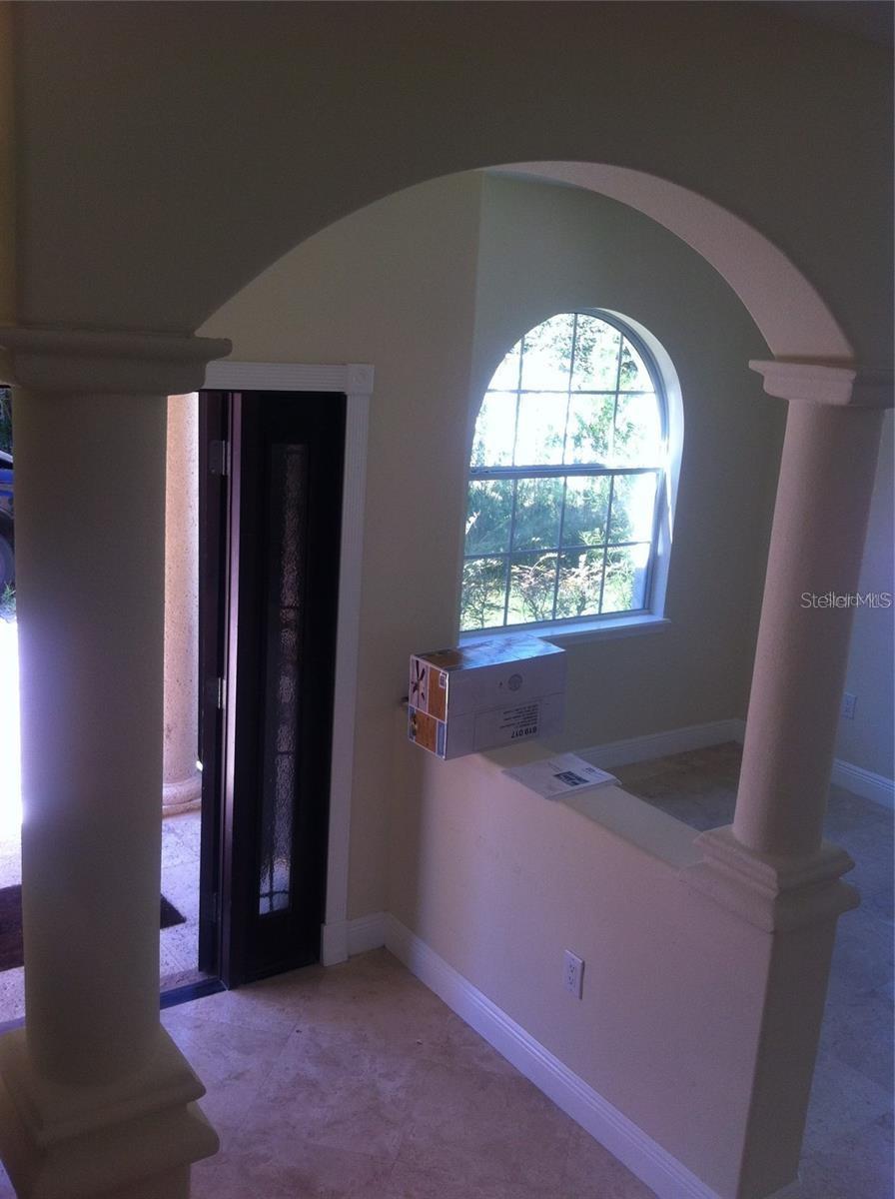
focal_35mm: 35
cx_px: 448
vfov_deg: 52.7
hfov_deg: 40.6
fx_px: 1210
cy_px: 600
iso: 80
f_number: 2.8
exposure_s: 1/60
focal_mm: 3.85
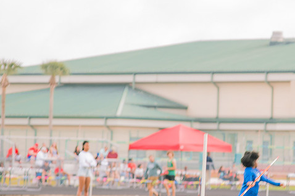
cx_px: 198
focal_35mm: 309
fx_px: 2530
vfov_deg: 4.4
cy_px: 104
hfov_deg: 6.7
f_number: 4
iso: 200
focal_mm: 120
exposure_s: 1/200
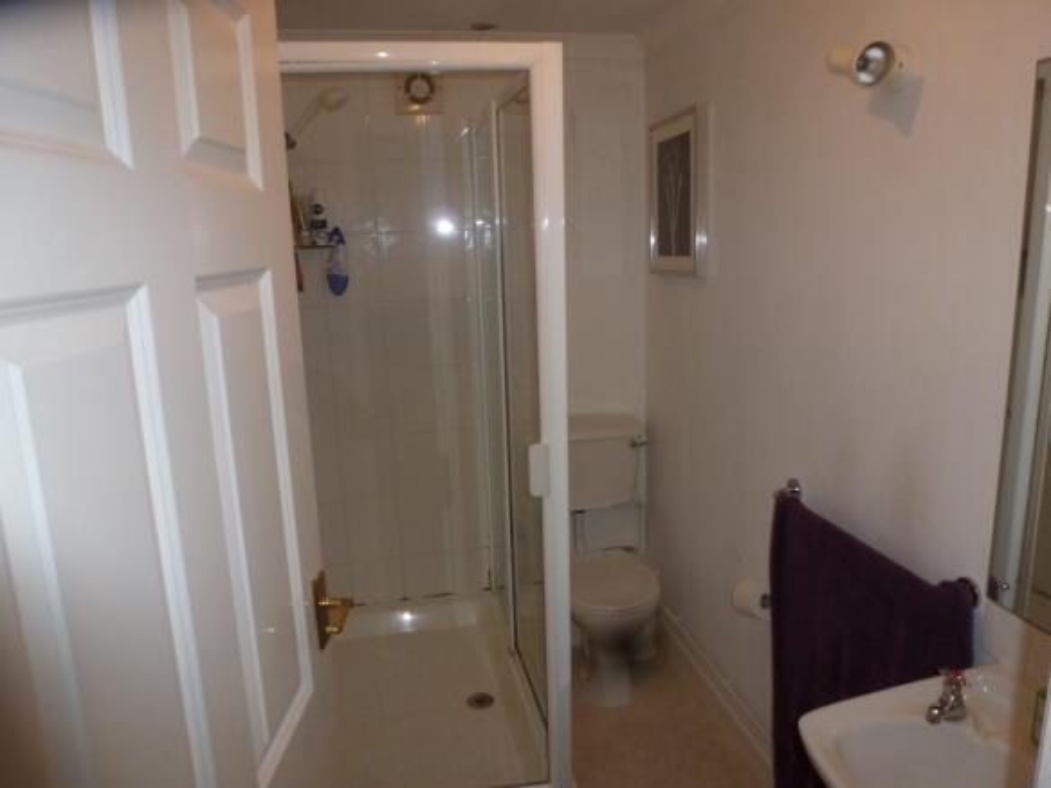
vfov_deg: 56.8
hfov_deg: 71.6
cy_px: 394
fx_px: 729
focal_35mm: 24
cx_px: 526
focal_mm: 4.3
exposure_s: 1/60
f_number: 3.3
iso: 160
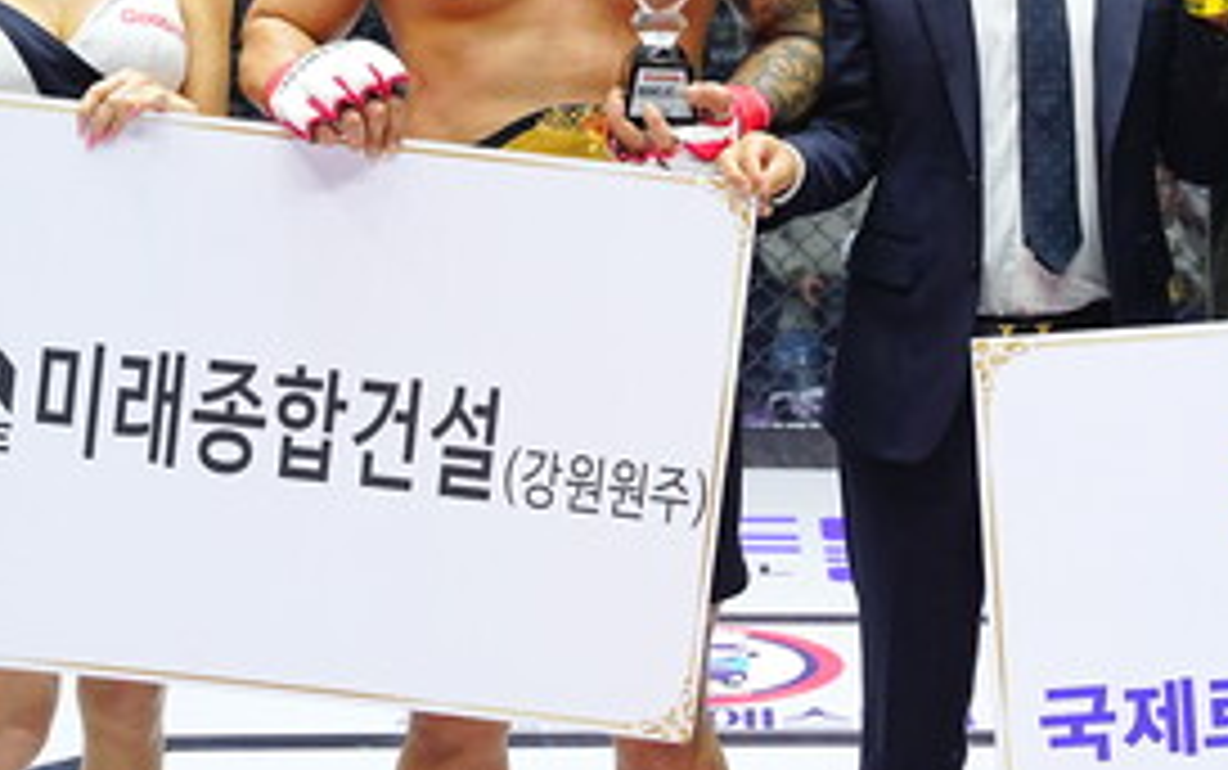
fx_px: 3155
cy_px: 45
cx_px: 769
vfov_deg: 13.7
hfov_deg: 22.0
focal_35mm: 94
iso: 1250
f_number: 4
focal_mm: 42.1
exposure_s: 1/640
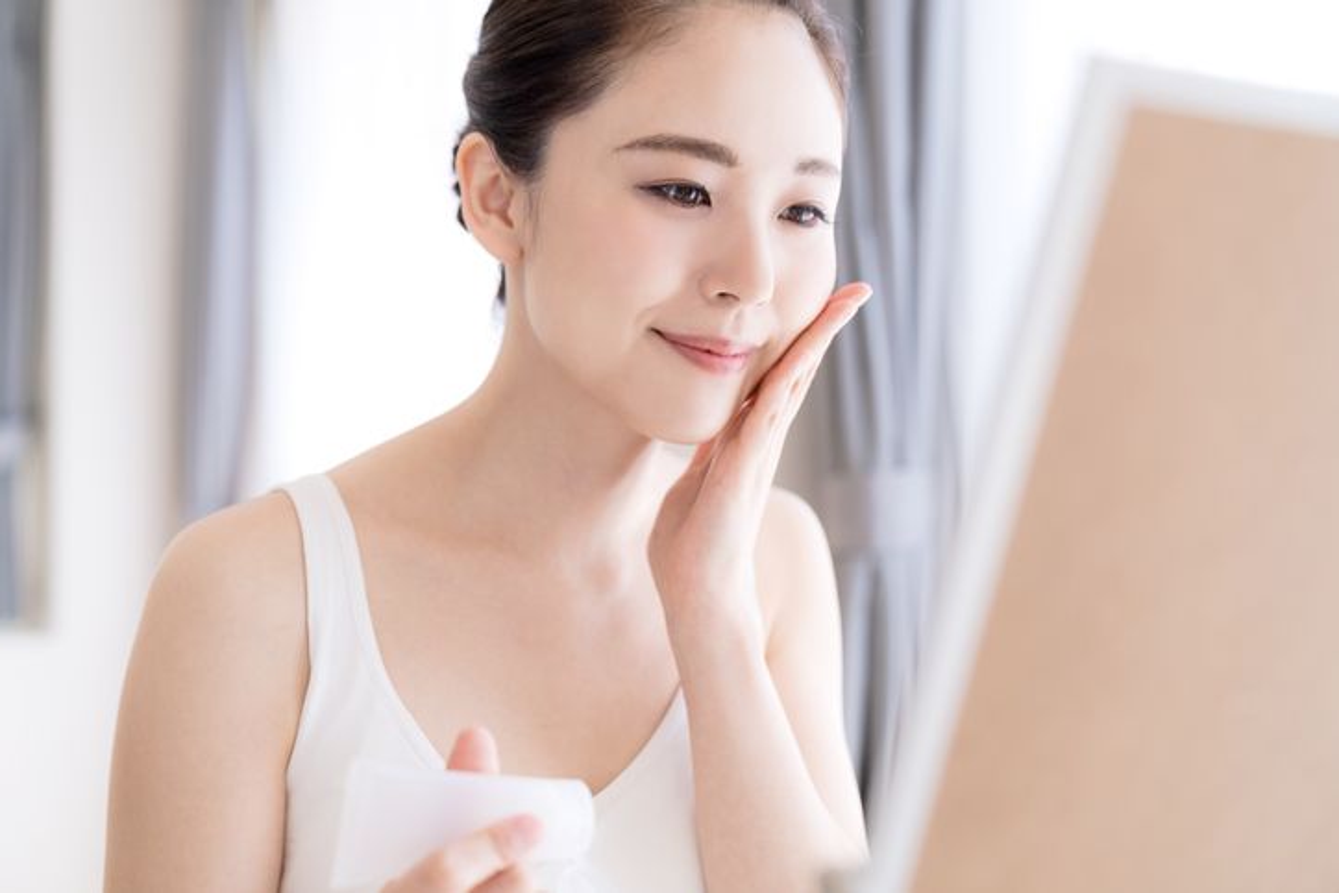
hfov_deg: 41.9
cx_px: 670
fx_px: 1748
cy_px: 446
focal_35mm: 47
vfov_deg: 28.7
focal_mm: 47
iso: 100
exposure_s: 1/320
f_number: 2.8
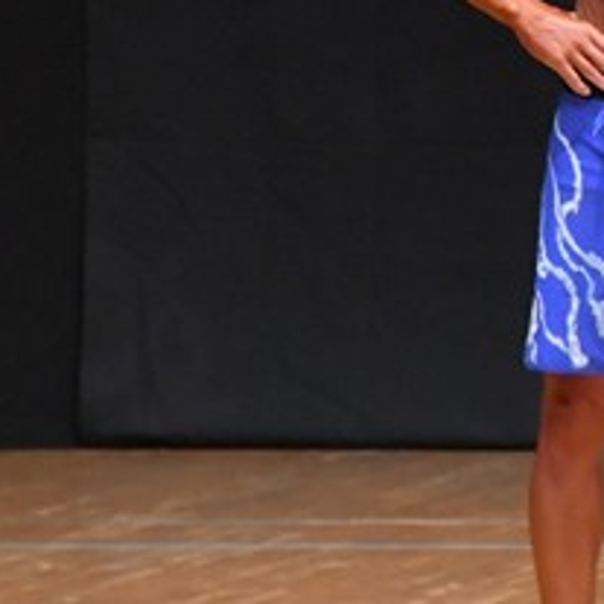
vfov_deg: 2.0
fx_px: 16918
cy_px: 96
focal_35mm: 857
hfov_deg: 2.0
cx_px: 1104
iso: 8000
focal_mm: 180
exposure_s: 1/400
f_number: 5.6
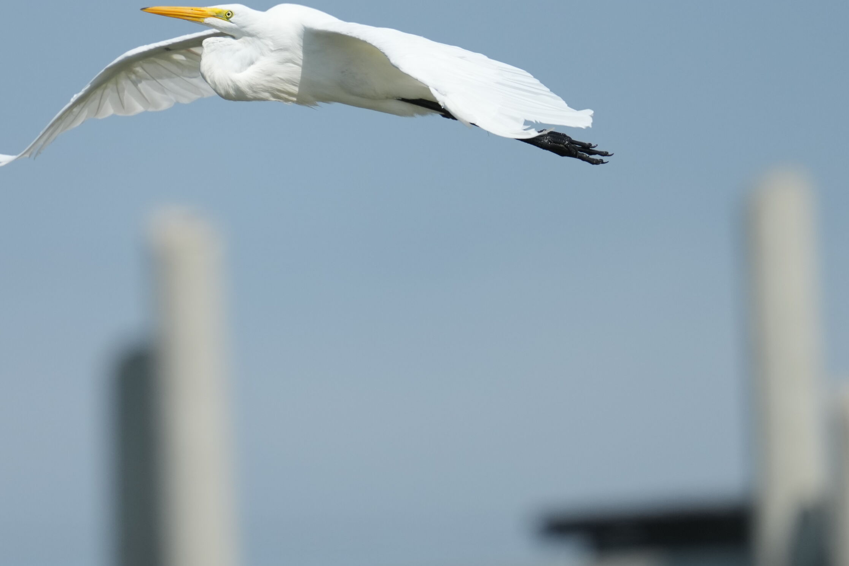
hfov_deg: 1.8
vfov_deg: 1.2
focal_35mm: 1162
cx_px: 322
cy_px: 219
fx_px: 27400
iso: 500
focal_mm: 600
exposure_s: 1/3200
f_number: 5.6
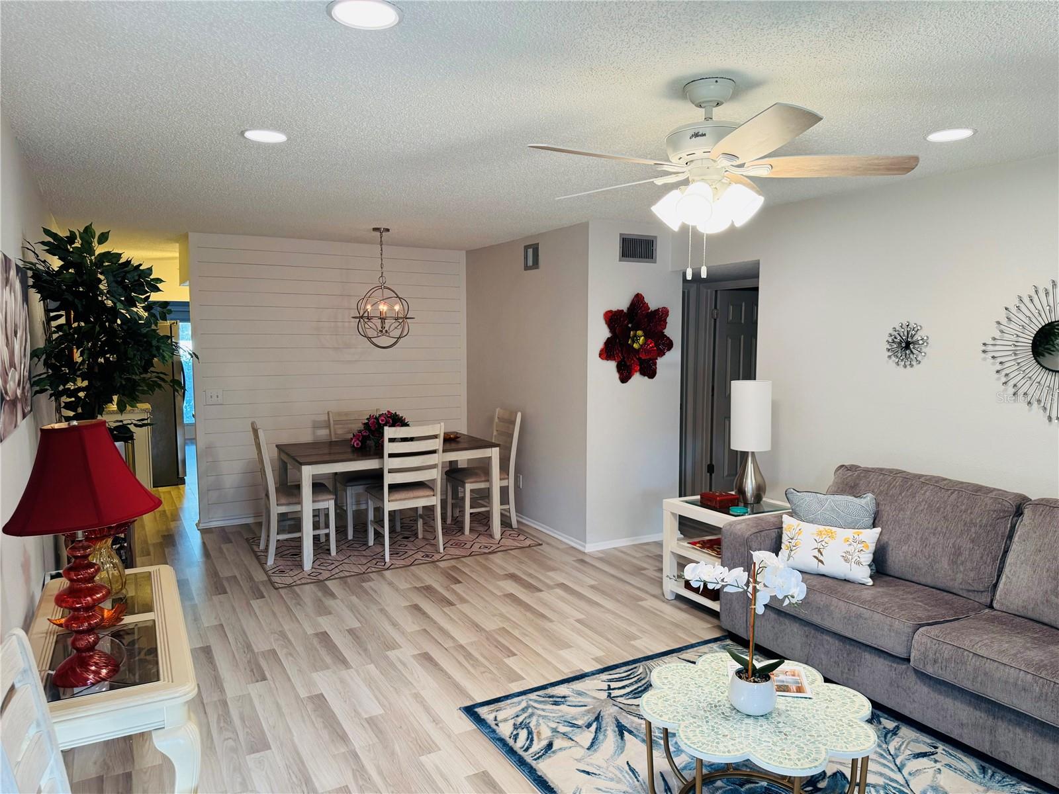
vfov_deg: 56.8
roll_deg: -0.1
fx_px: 734
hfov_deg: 71.6
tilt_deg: -5.9
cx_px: 530
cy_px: 397
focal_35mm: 24
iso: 160
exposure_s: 1/60
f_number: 1.78
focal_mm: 6.76
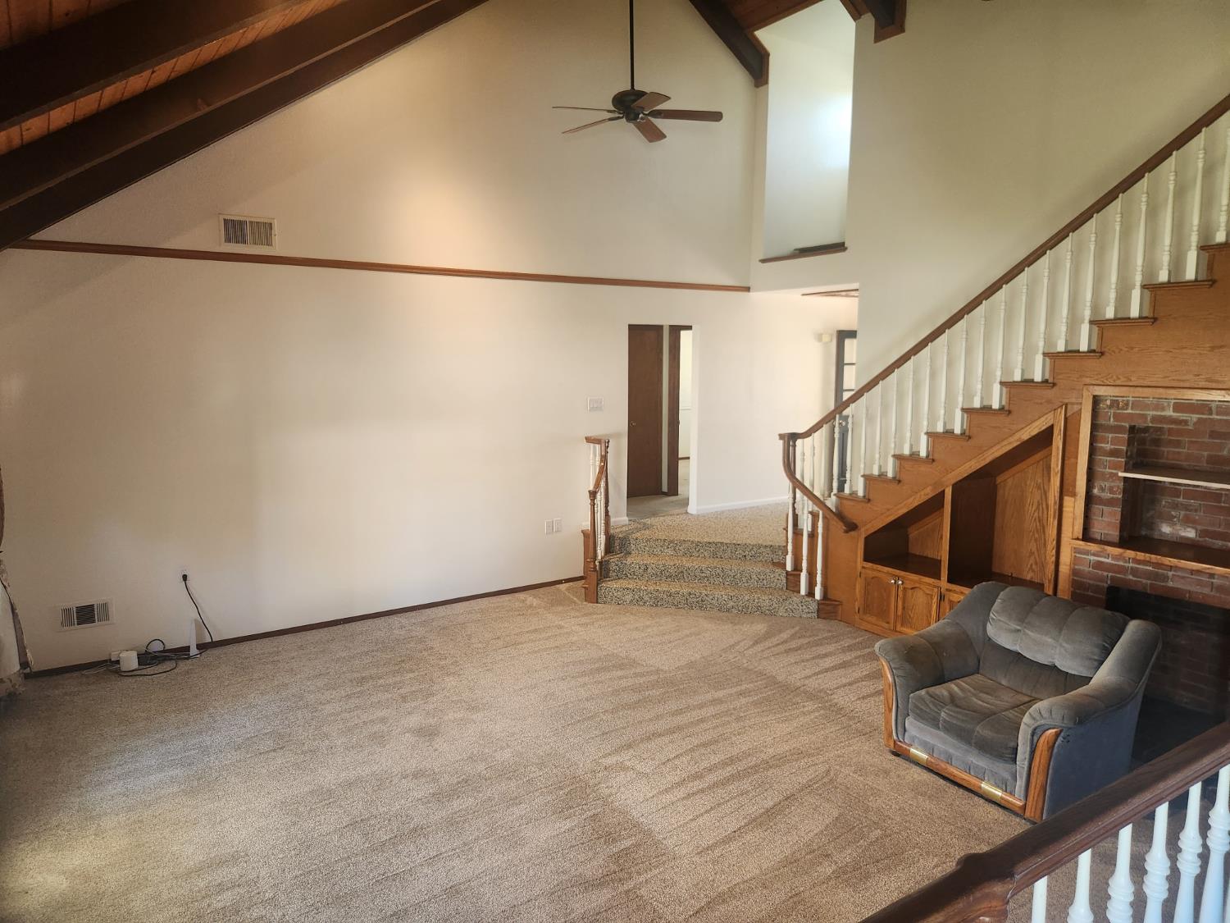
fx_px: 817
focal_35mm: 23
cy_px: 462
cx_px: 615
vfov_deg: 58.9
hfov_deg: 73.9
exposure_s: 1/120
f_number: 1.8
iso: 320
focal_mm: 5.4
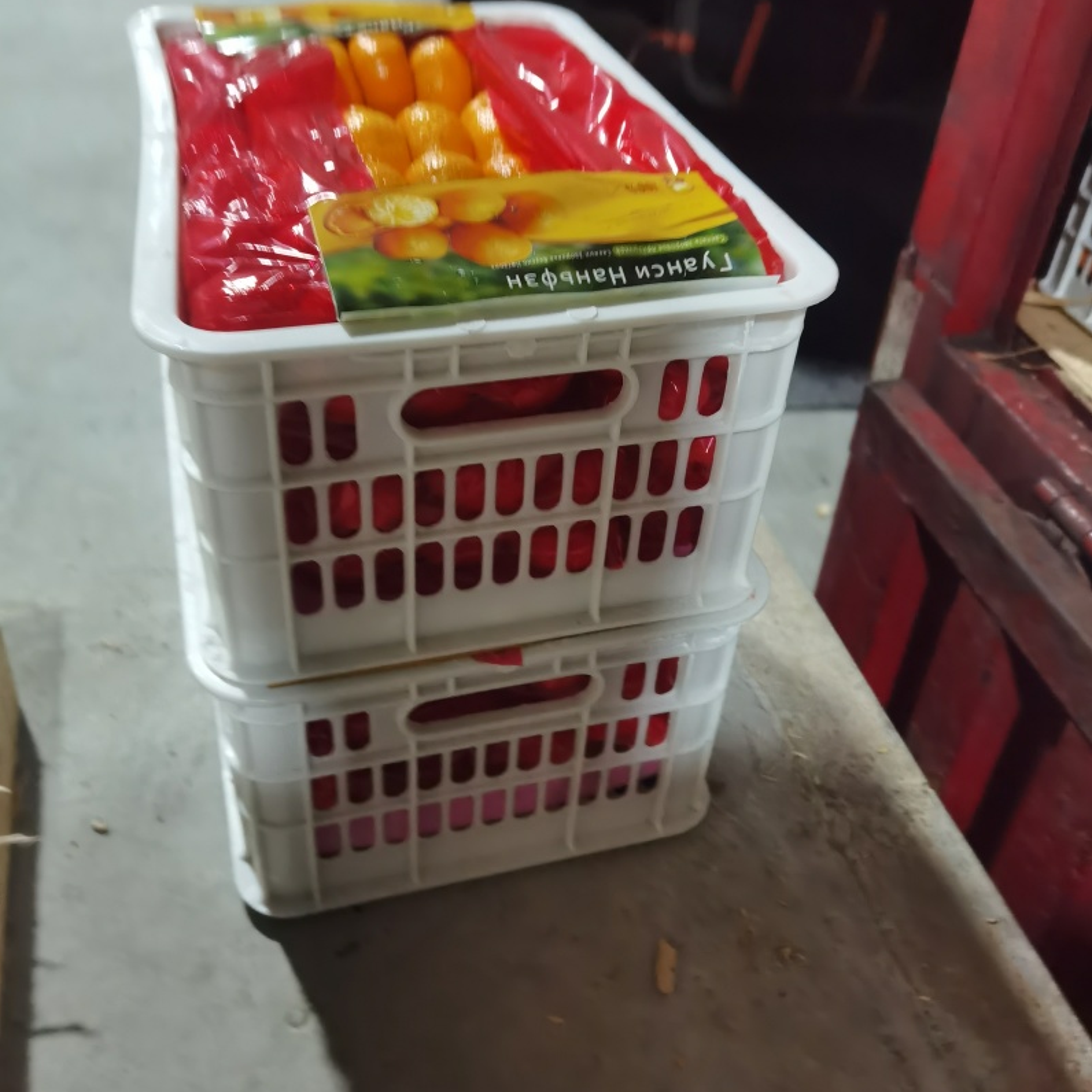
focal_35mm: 32
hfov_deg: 51.1
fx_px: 1142
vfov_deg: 51.0
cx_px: 546
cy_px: 475
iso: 640
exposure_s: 1/25
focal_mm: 6.71
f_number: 1.9
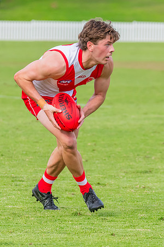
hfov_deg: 3.0
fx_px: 3083
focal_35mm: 451
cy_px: 88
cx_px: 89
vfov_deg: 4.6
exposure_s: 1/1600
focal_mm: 190
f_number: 5.6
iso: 800
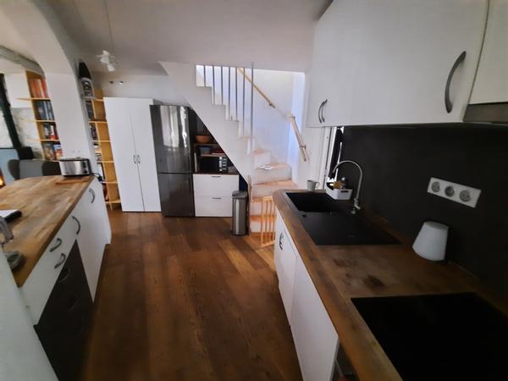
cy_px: 190
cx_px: 254
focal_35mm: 13
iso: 640
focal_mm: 1.74
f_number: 2.2
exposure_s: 1/20
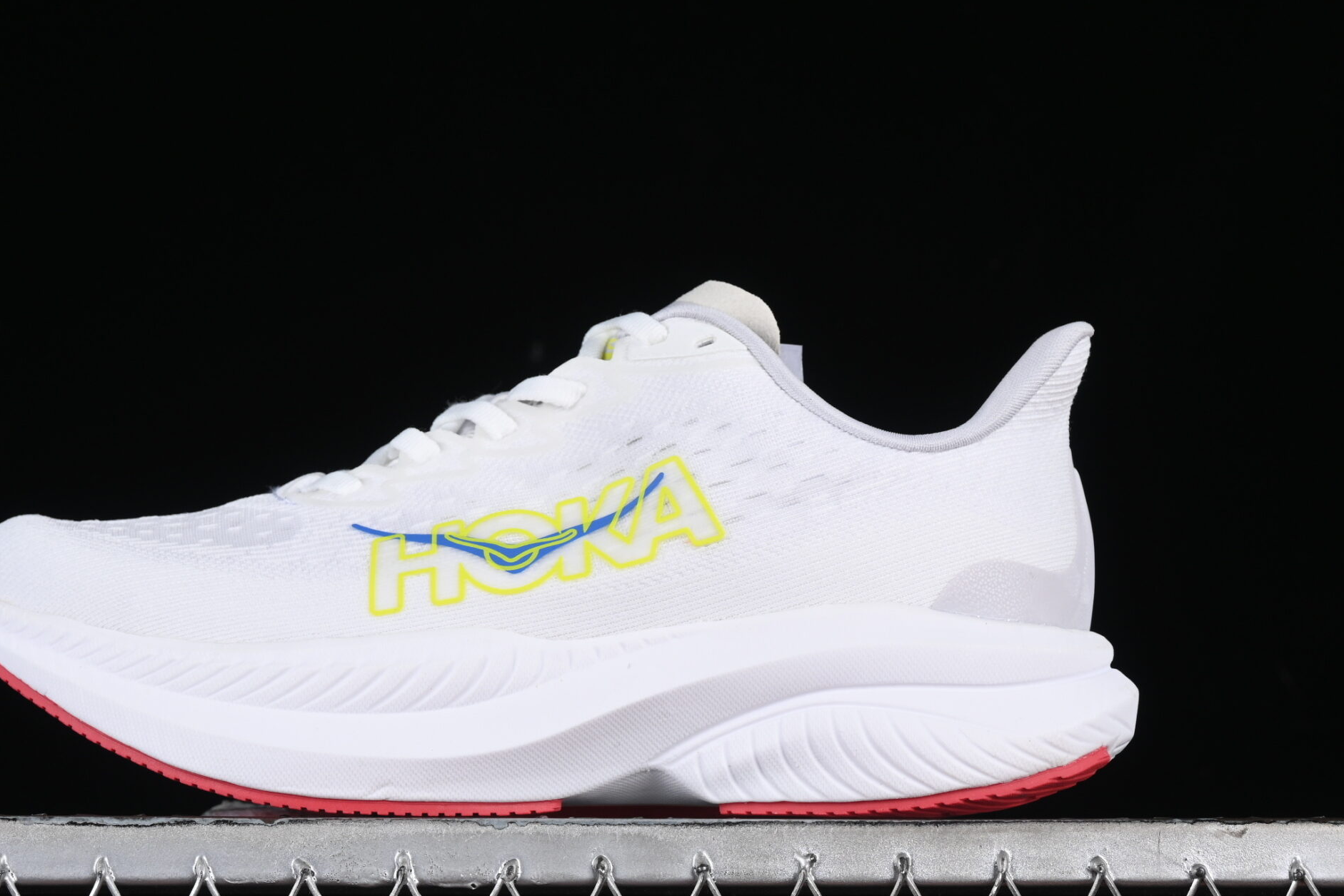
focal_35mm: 102
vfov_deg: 13.4
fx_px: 3808
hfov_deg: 20.0
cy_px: 436
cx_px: 547
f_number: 8
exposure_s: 1/100
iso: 160
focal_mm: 50
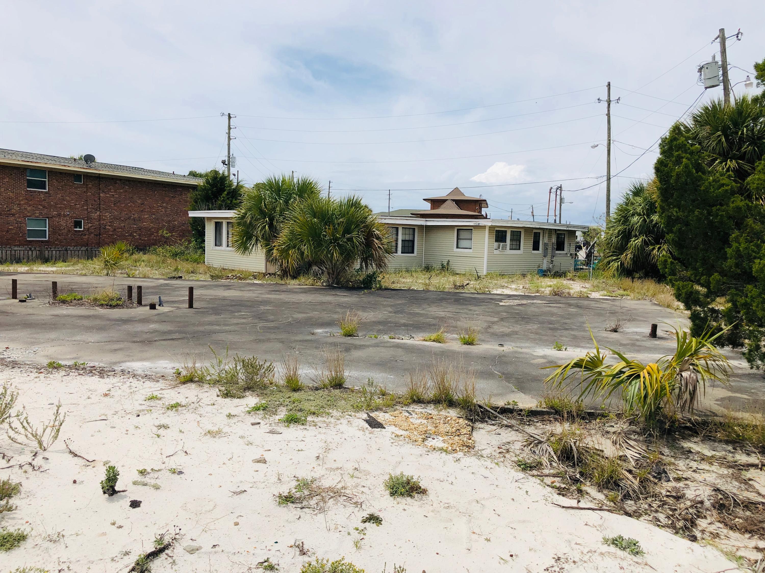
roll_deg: -3.0
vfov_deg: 49.7
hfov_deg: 63.4
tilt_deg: -4.8
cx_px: 382
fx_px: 619
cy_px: 286
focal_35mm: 28
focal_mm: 3.99
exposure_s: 1/4000
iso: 20
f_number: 1.8
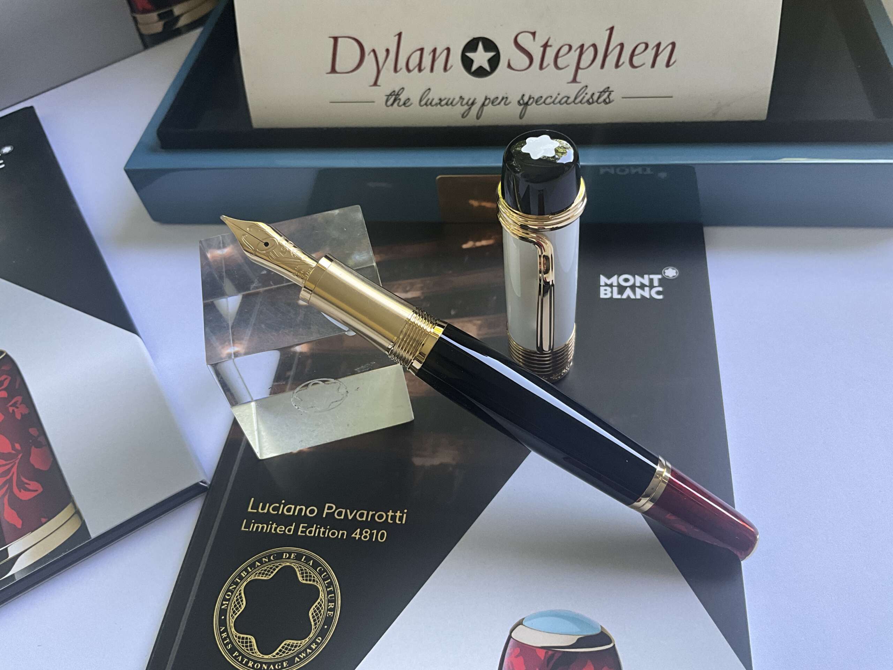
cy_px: 335
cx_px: 446
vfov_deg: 48.2
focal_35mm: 29
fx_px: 748
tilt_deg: -51.9
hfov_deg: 61.7
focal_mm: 3
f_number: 1.8
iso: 64
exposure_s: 1/87
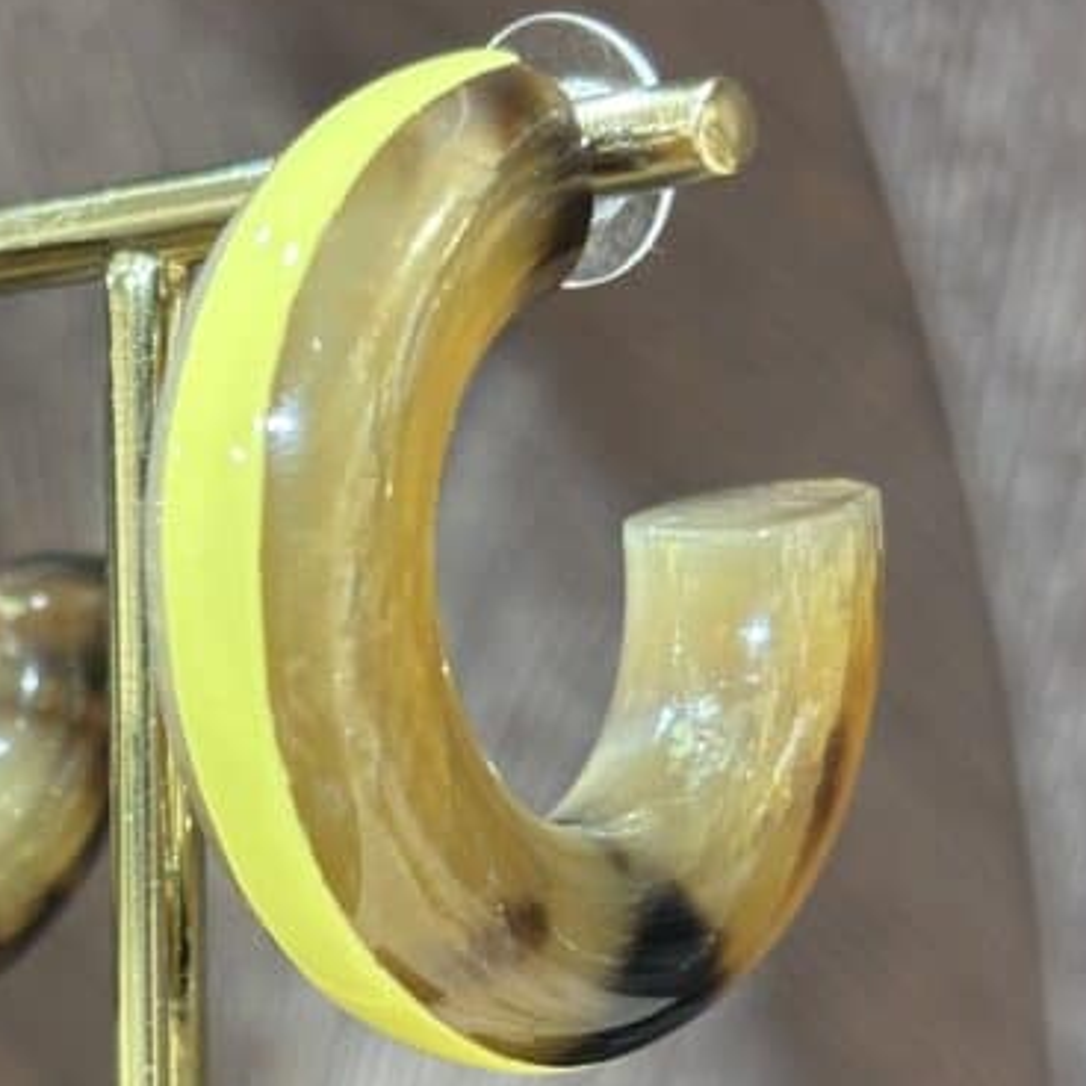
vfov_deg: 13.5
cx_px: 156
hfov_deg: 13.5
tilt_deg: -0.8
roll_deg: +0.1
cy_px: 927
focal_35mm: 128
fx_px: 4543
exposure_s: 1/50
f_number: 1.6
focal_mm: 5.96
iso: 80
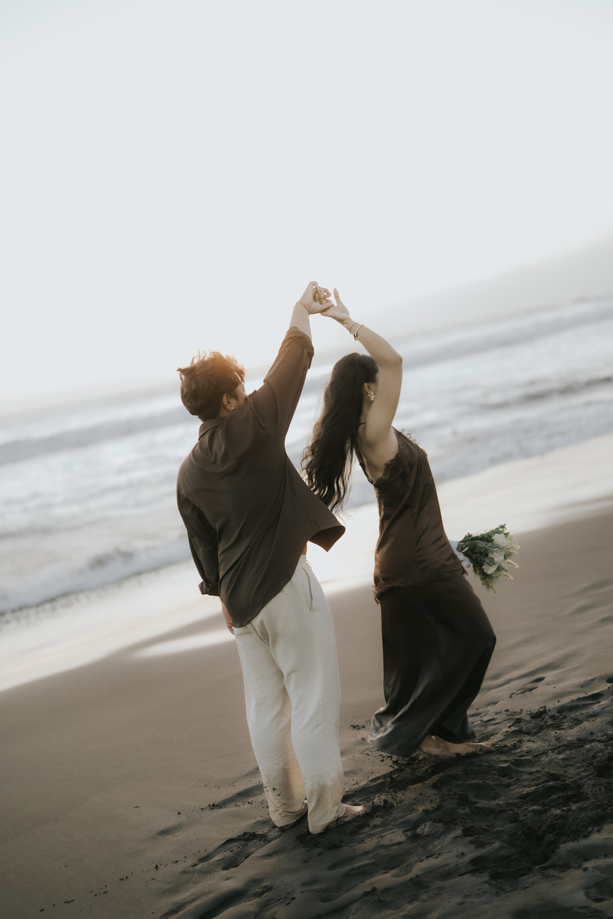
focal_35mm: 50
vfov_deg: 39.6
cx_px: 306
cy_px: 460
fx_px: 1277
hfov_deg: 27.0
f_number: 1.4
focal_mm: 50
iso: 50
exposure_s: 1/160
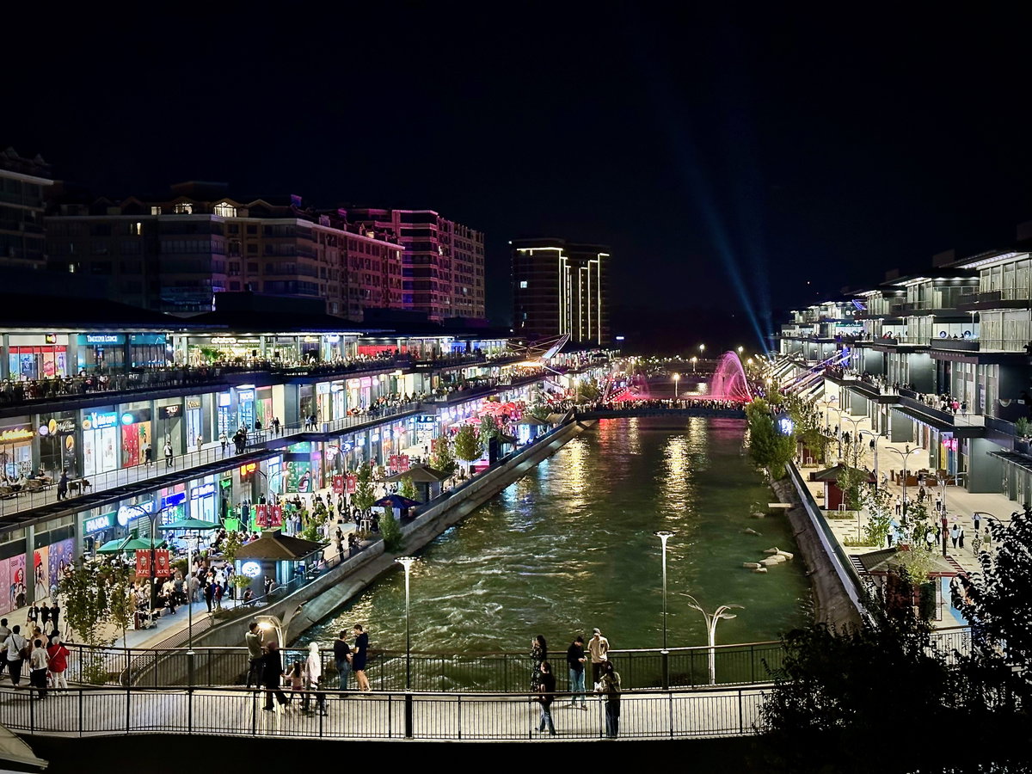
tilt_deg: -2.9
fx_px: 1431
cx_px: 516
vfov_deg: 30.3
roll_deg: +0.2
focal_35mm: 48
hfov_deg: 39.7
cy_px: 387
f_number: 1.78
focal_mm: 6.86
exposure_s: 1/40
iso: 400
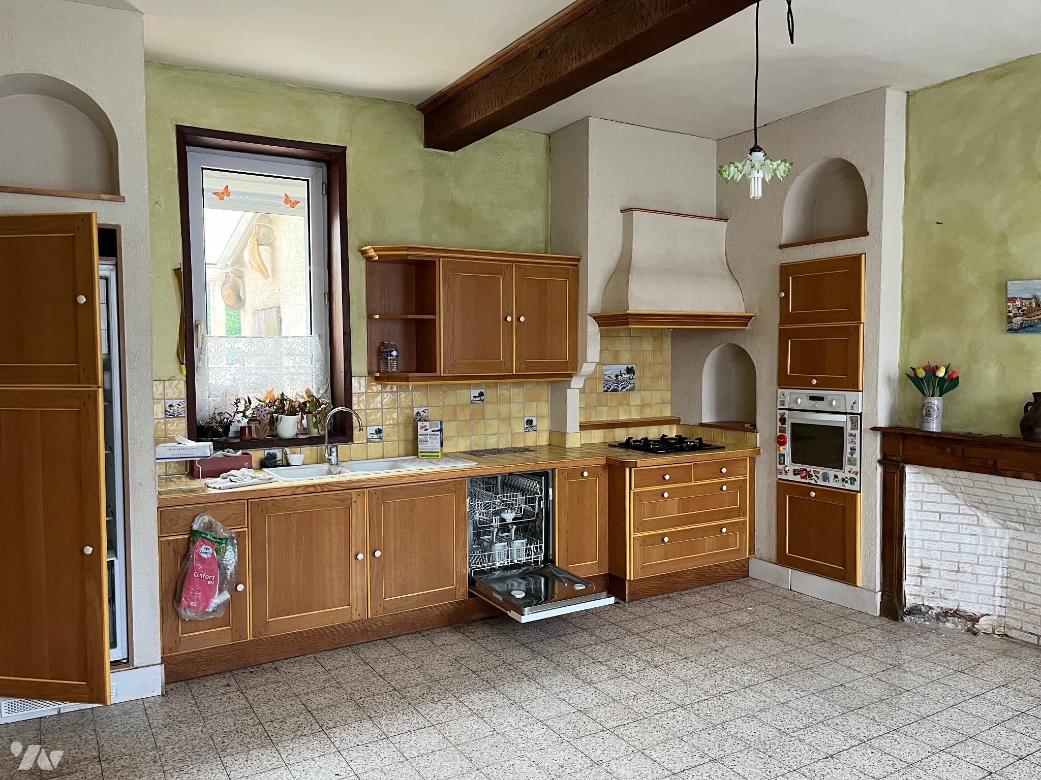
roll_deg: +0.3
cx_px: 520
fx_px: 782
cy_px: 390
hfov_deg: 67.3
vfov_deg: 53.1
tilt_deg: -3.7
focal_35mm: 26
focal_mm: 5.1
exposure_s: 1/60
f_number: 1.6
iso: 250
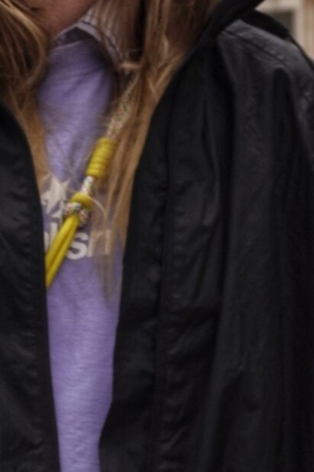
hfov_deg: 8.9
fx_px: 2011
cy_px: -144
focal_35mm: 154
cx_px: 33
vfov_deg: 12.9
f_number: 6.3
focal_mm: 31
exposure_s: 1/250
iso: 250
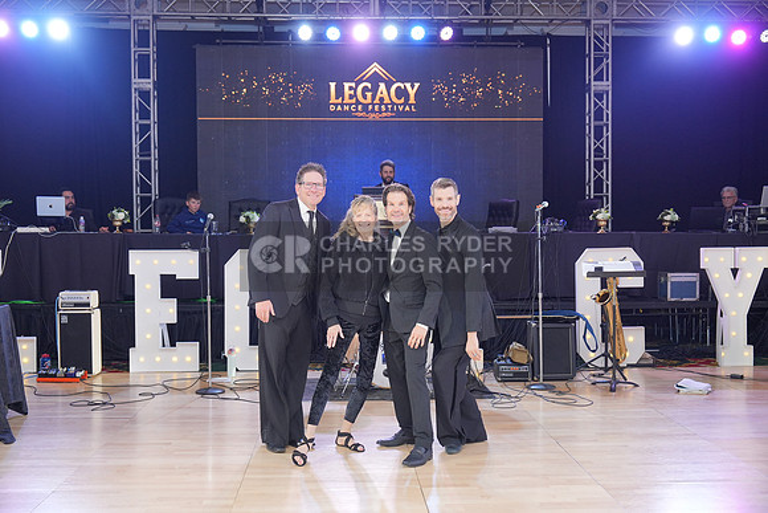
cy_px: 256
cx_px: 384
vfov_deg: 31.2
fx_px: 918
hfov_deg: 45.4
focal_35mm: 43
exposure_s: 1/200
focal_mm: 43
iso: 1250
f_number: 4
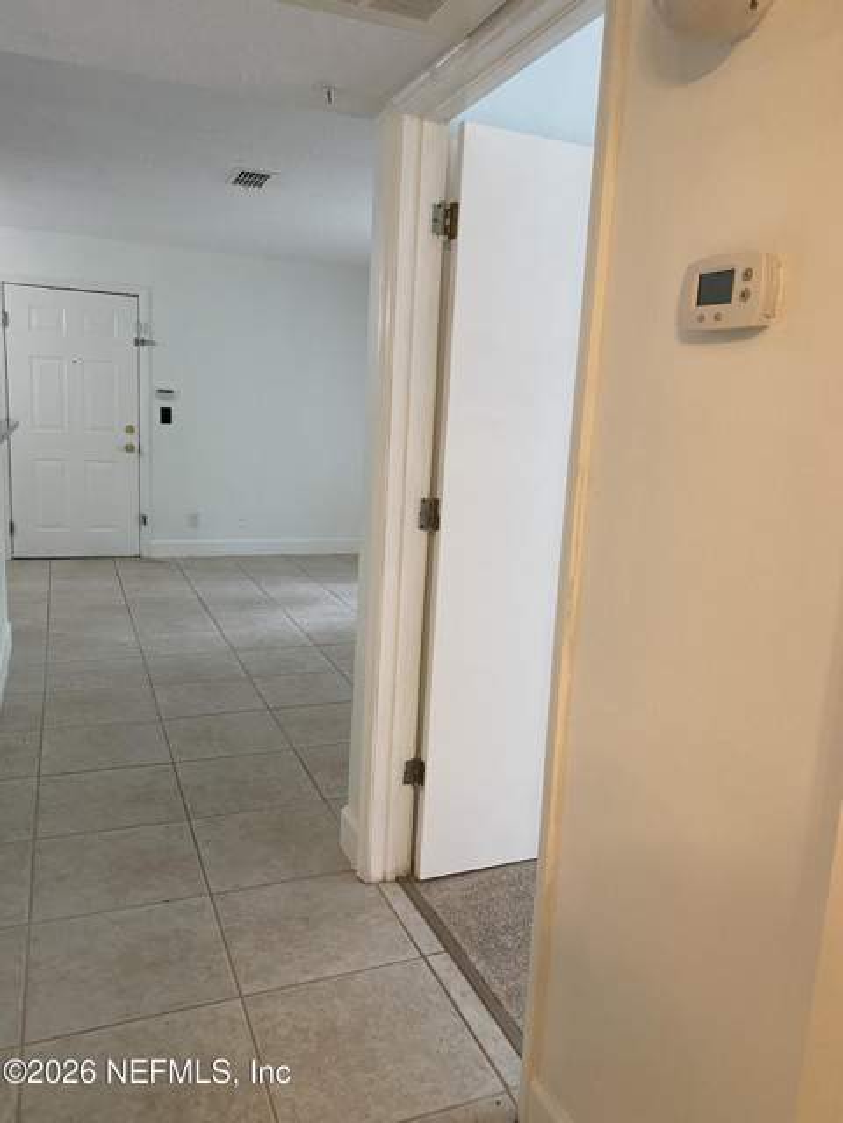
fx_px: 844
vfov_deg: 67.3
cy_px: 562
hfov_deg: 53.1
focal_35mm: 26
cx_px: 422
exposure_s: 1/60
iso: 125
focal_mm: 4.25
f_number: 1.8
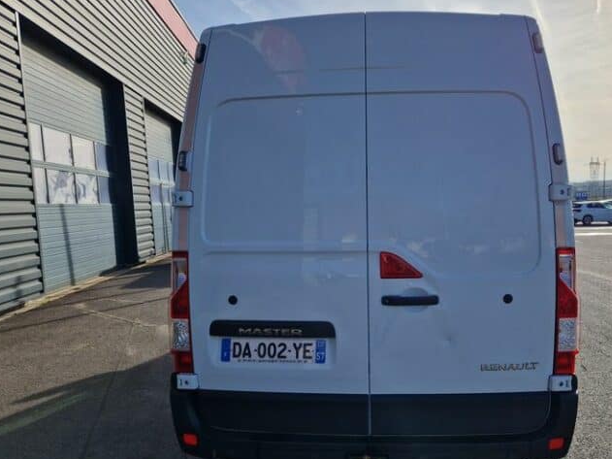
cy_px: 255
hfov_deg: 62.9
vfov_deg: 49.6
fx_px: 495
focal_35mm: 28
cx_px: 366
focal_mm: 5.4
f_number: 1.8
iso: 50
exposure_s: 1/2416
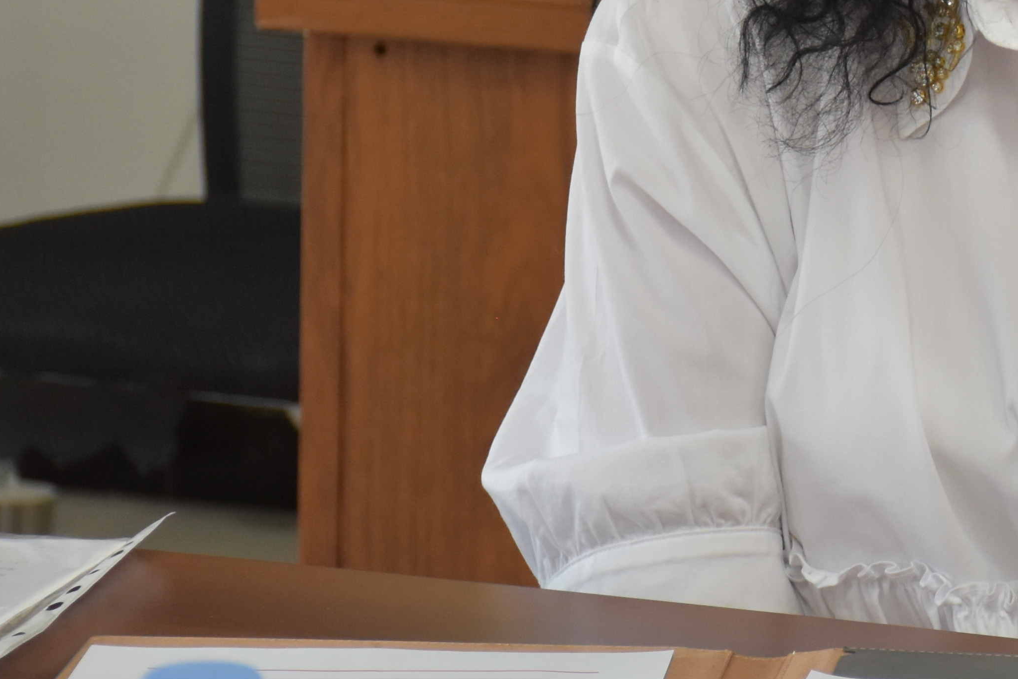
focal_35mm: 263
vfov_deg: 5.2
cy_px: -20
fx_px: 7437
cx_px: 1197
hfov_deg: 7.8
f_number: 5.6
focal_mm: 60
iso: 800
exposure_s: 1/125
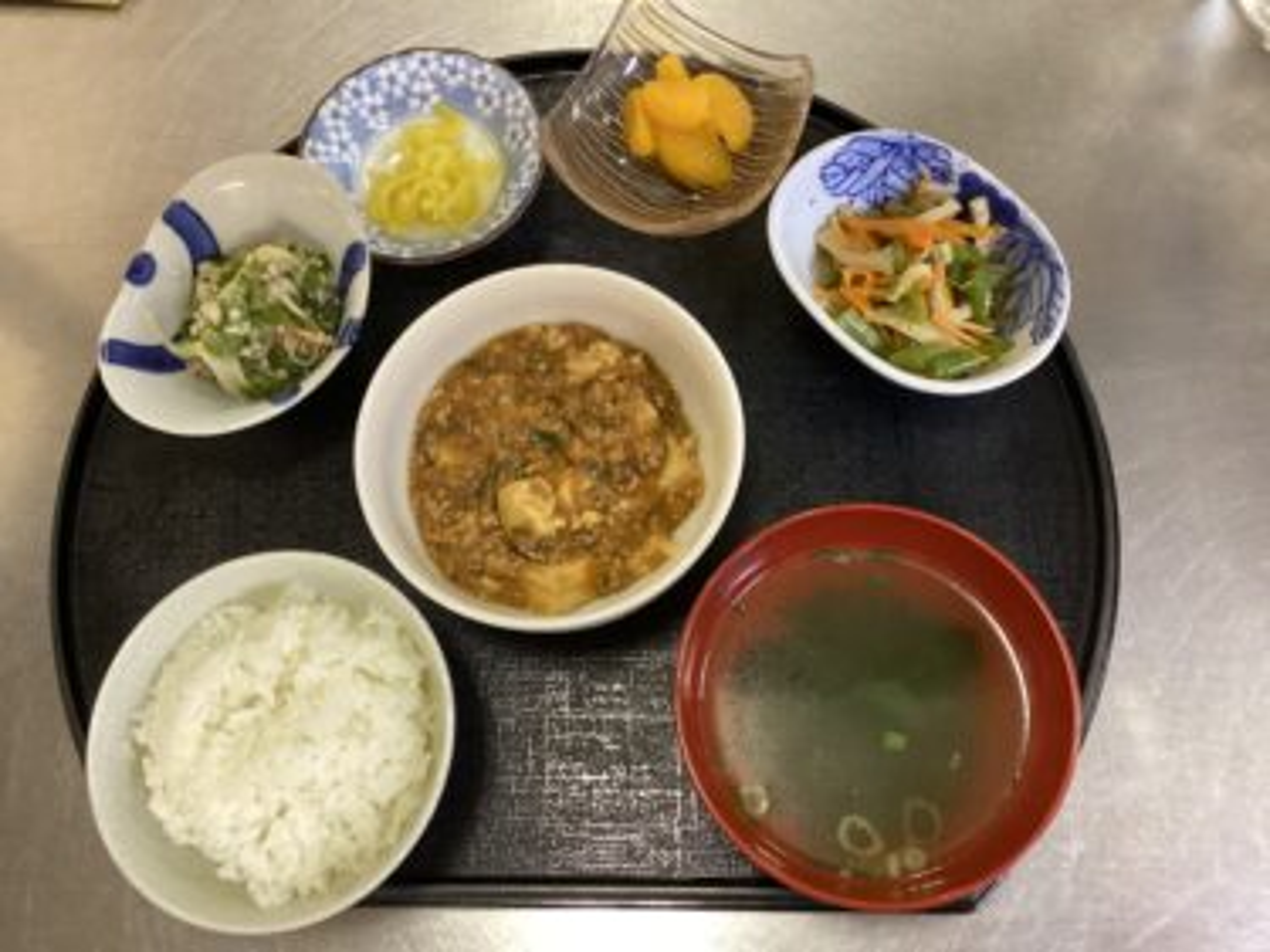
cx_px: 635
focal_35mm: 31
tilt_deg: -71.6
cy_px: 476
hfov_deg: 58.4
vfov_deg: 45.4
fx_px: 1137
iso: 400
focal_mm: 3.3
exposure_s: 1/40
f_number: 2.4
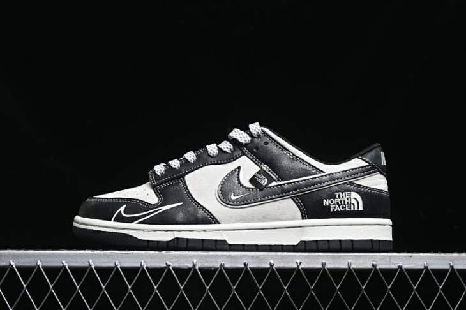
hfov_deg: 27.0
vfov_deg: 18.2
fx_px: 970
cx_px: 233
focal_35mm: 75
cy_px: 155
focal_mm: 50
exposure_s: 1/60
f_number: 6.3
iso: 160
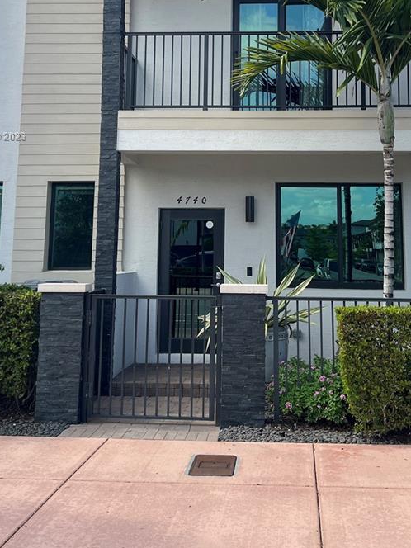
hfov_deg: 30.8
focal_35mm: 47
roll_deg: -0.1
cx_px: 246
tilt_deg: +10.1
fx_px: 744
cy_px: 137
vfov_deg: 39.3
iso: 50
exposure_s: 1/1808
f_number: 1.5
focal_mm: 5.7
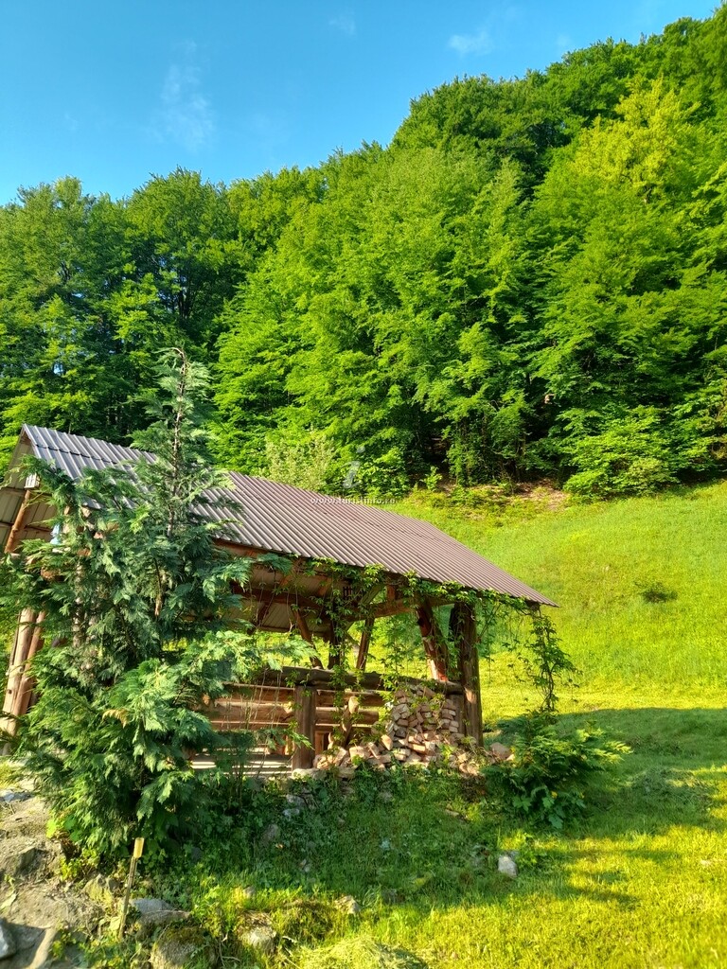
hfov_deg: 54.9
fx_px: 700
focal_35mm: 25
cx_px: 364
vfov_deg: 69.4
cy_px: 484
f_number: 2
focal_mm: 4.6
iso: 20
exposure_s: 1/138
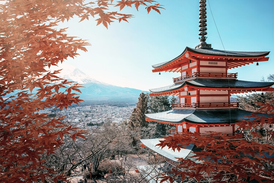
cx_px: 137
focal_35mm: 28
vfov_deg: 46.5
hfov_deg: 65.4
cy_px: 92
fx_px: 213
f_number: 8
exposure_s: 1/250
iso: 64
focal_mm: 28
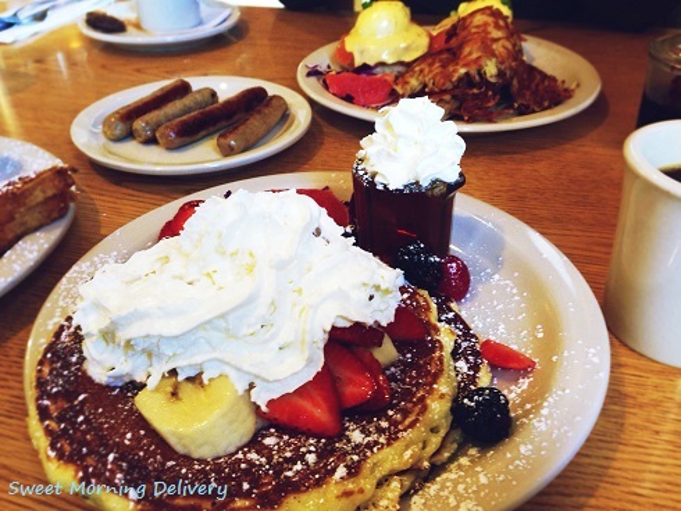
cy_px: 256
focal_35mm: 33
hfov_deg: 55.3
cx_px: 340
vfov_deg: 43.0
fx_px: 650
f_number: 2.4
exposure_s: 1/20
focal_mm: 4.12
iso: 100
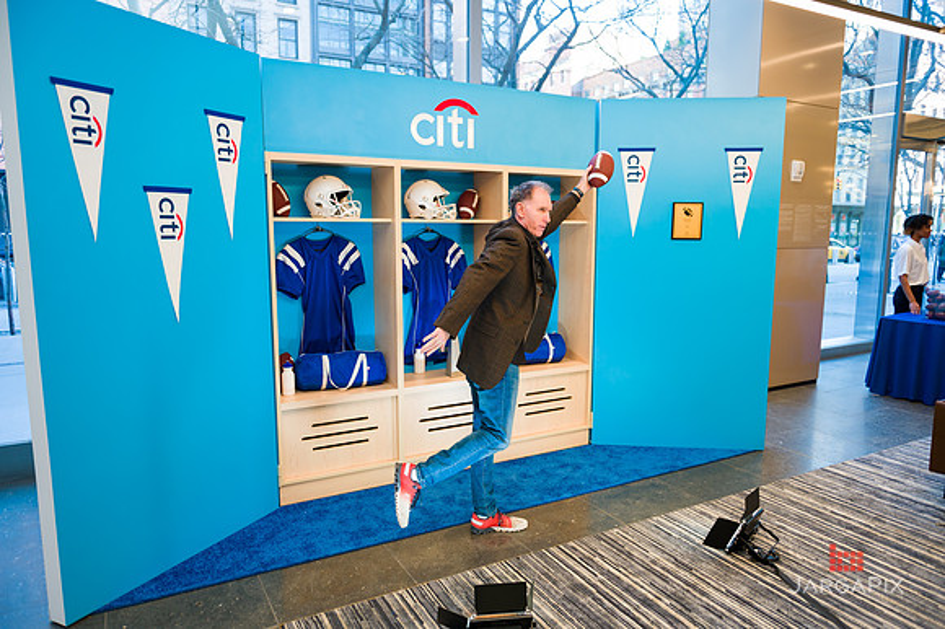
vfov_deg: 53.1
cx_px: 472
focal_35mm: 24
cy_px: 314
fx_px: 630
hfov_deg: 73.8
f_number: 3.2
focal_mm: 24
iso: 400
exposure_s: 1/125
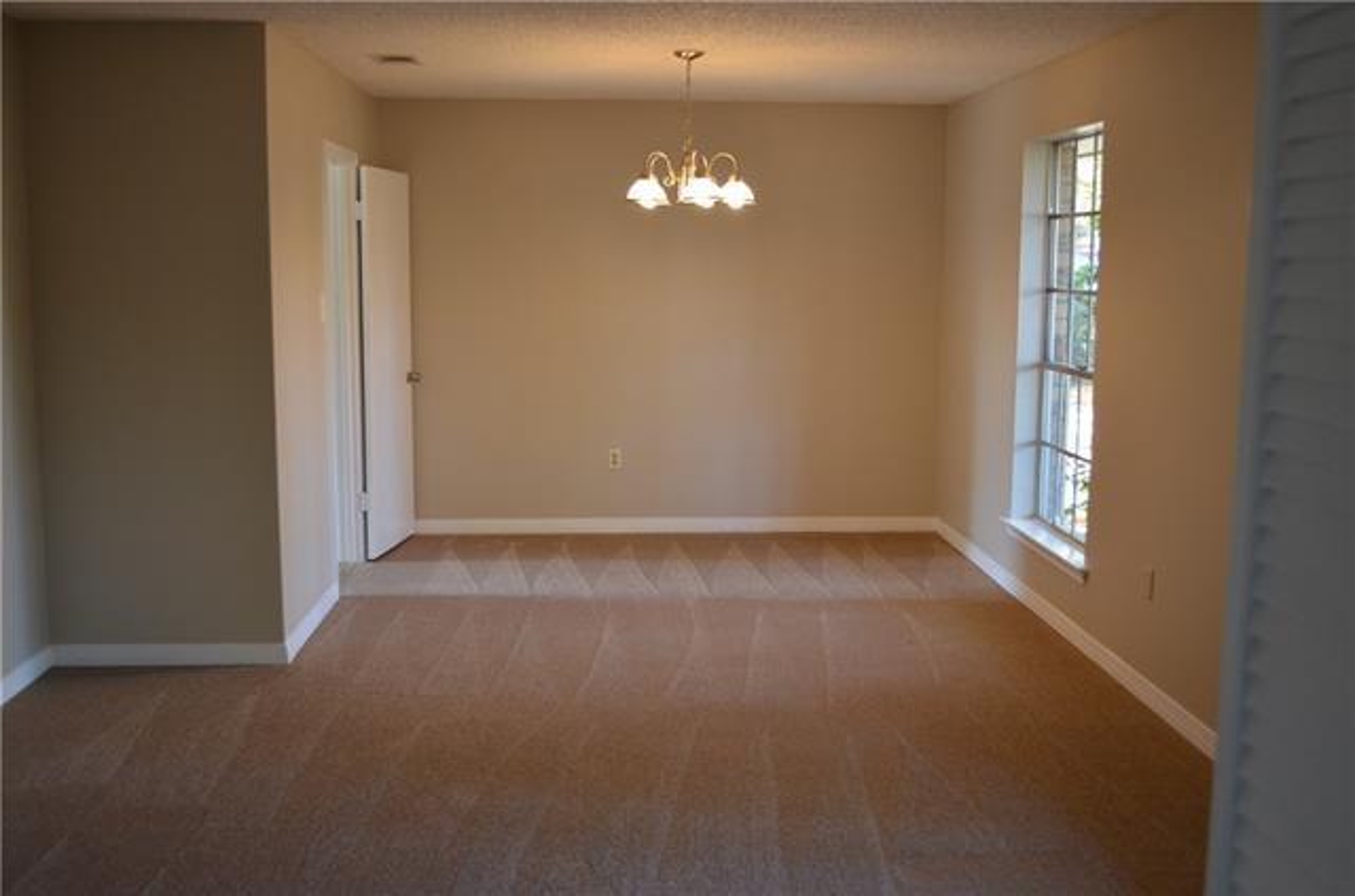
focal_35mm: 39
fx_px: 1464
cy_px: 448
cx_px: 678
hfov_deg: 49.7
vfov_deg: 34.0
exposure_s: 1/60
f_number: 4.2
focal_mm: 26
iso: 500
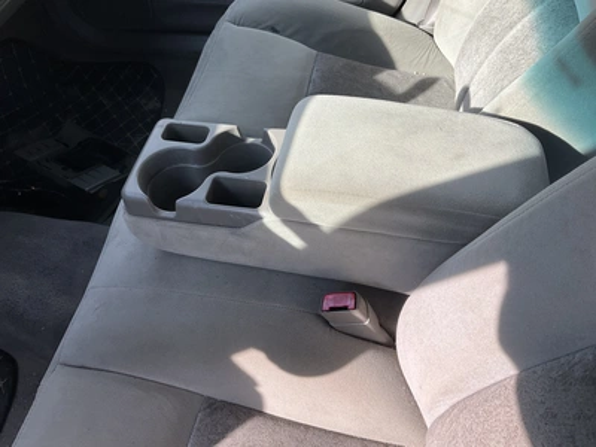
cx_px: 298
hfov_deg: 61.7
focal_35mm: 29
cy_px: 224
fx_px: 499
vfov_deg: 48.2
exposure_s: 1/380
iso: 25
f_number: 1.8
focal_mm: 3
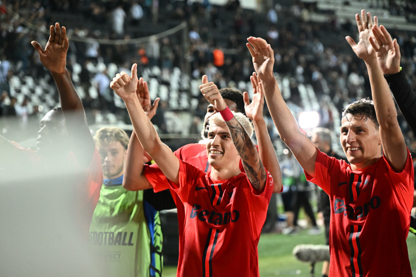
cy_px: 138
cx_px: 208
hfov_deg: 17.1
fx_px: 1387
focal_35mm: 120
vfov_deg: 11.4
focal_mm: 120
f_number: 4.5
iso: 6400
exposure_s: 1/320
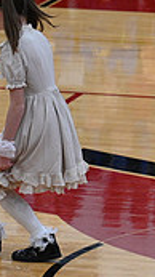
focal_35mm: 493
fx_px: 3611
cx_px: 427
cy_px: 113
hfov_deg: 2.4
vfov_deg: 4.4
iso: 4000
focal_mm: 140
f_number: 4
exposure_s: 1/400
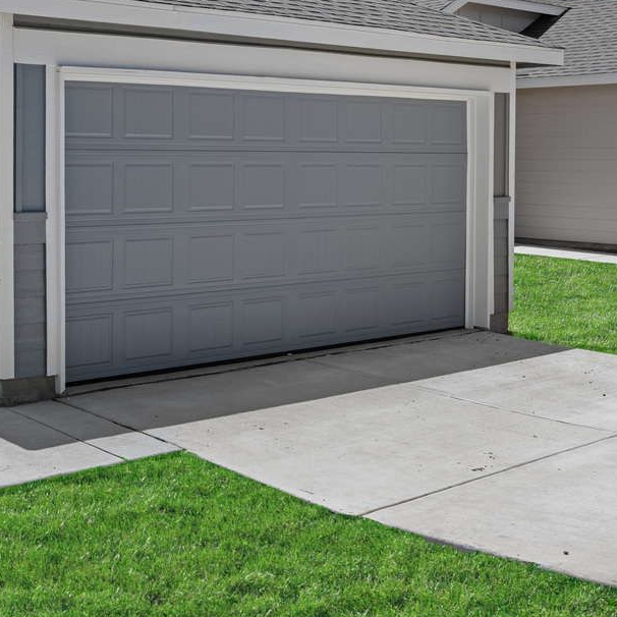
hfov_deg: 30.9
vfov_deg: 33.2
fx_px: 1017
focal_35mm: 50
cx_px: -18
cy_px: 166
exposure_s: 1/800
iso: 250
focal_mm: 22.2
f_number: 8
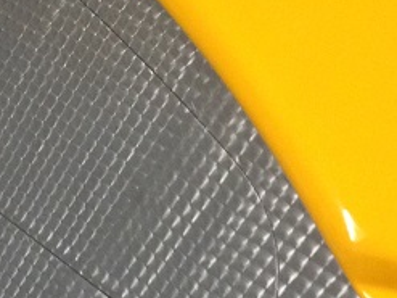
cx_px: 206
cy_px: 161
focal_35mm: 137
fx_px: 1570
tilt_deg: -31.8
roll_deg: +5.7
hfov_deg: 14.4
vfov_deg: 10.8
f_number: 2.4
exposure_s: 1/20
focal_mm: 4.12
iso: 200
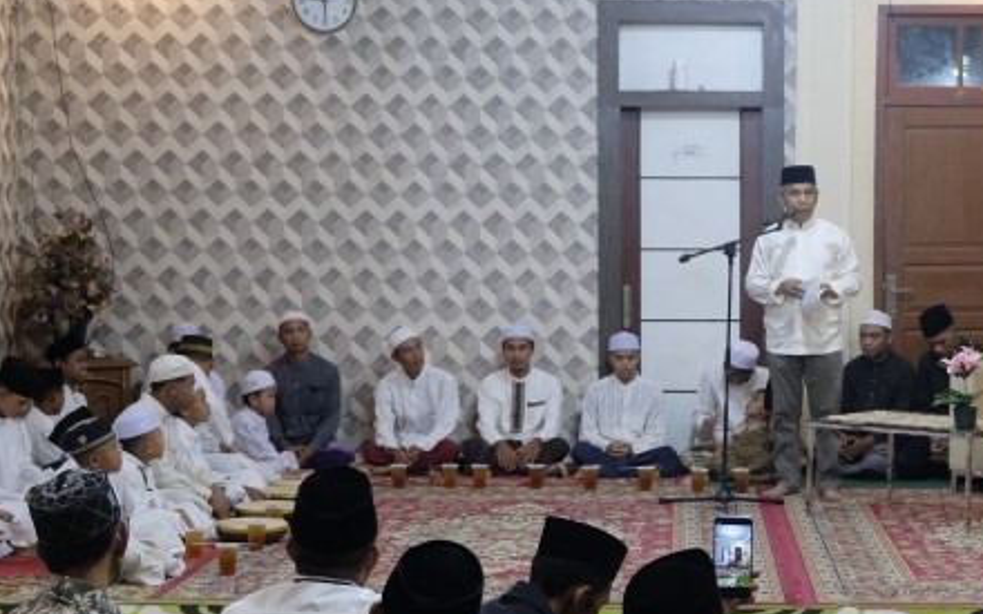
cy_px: 397
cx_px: 731
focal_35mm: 76
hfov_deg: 26.8
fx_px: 2036
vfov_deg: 17.1
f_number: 3.2
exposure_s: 1/30
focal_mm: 25.4
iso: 1250
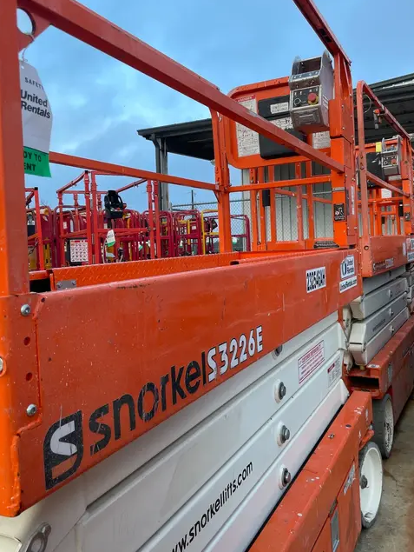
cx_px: 232
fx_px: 478
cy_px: 241
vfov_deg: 59.7
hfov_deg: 46.7
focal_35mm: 30
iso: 32
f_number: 1.6
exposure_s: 1/168
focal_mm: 4.2
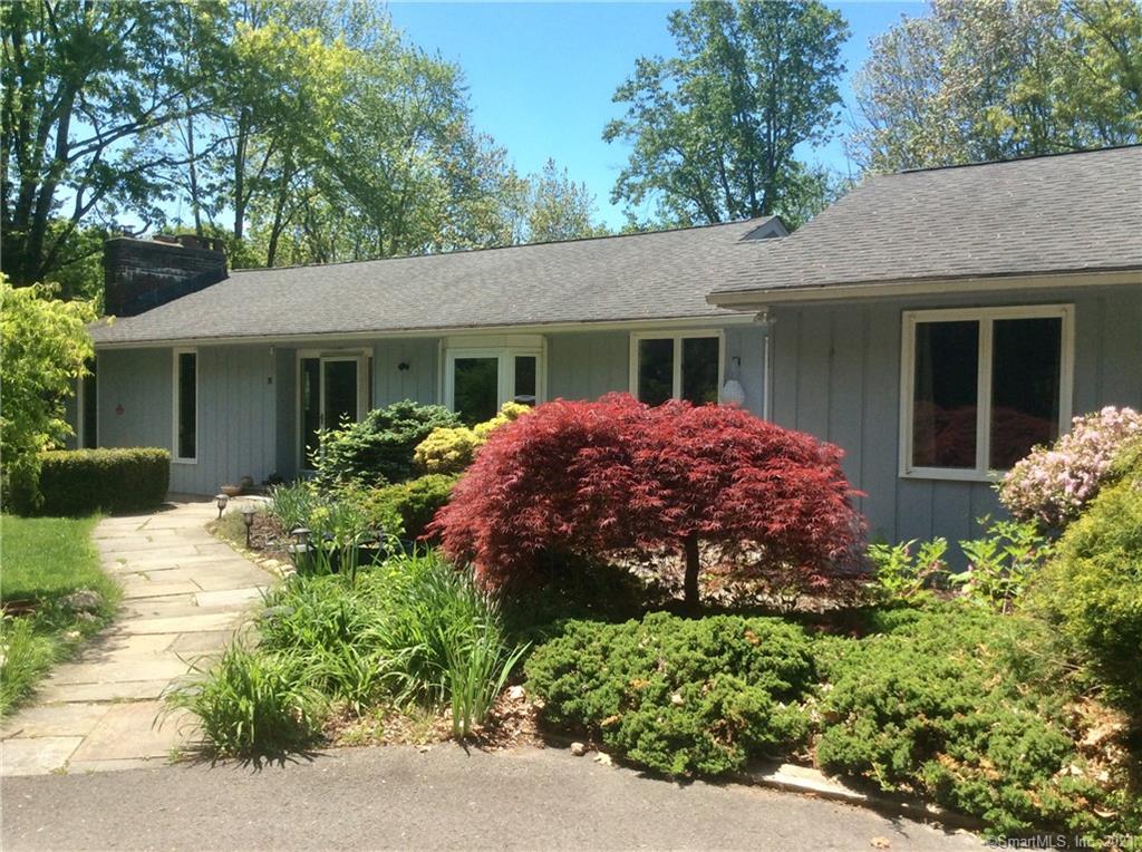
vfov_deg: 44.0
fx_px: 1054
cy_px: 426
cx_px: 571
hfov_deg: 56.9
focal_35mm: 32
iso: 32
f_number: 2.4
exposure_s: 1/817
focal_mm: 3.3
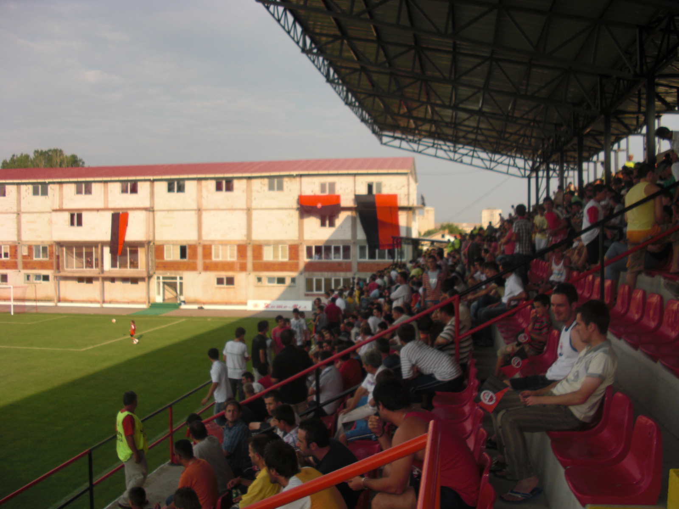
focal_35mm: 36
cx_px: 340
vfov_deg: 39.7
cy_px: 254
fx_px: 706
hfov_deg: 51.4
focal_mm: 6.3
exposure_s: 1/640
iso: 50
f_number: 2.8
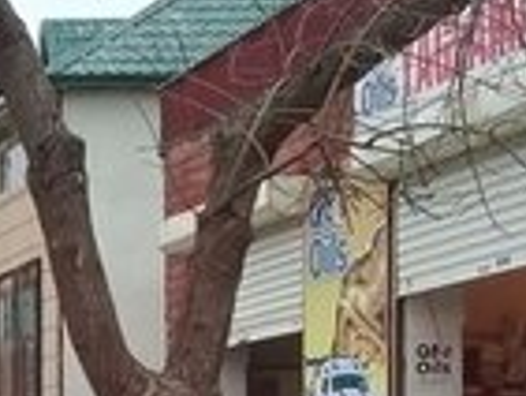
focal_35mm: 145
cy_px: 611
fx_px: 2205
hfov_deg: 12.5
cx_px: -414
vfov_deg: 9.9
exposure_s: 1/100
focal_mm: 3.3
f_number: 2.2
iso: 64
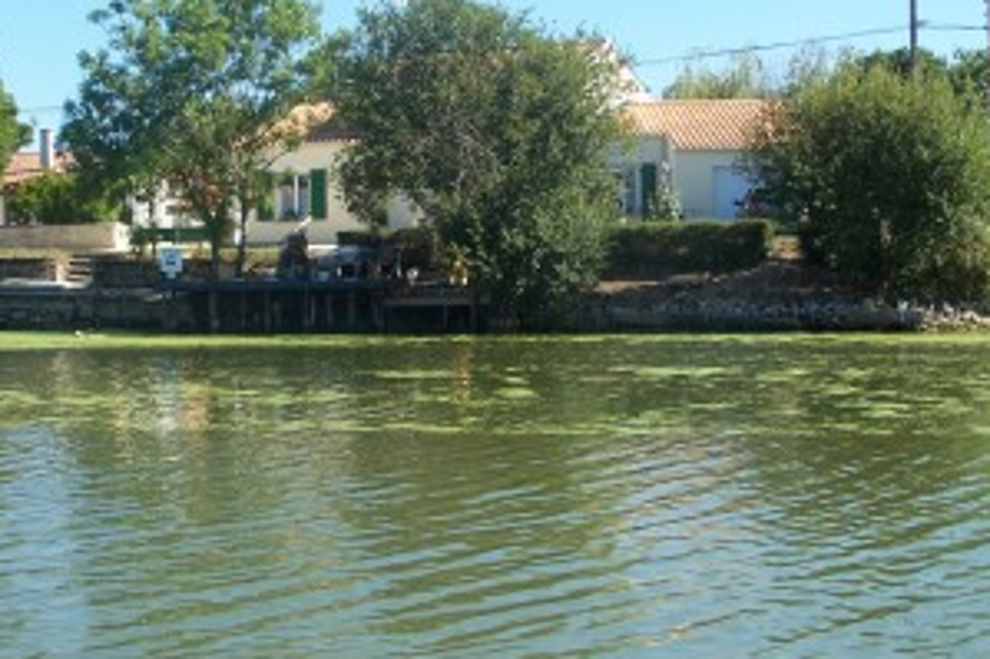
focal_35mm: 78
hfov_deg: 26.0
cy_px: 248
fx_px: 2144
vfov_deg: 17.4
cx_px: 523
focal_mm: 9.3
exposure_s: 1/750
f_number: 3.2
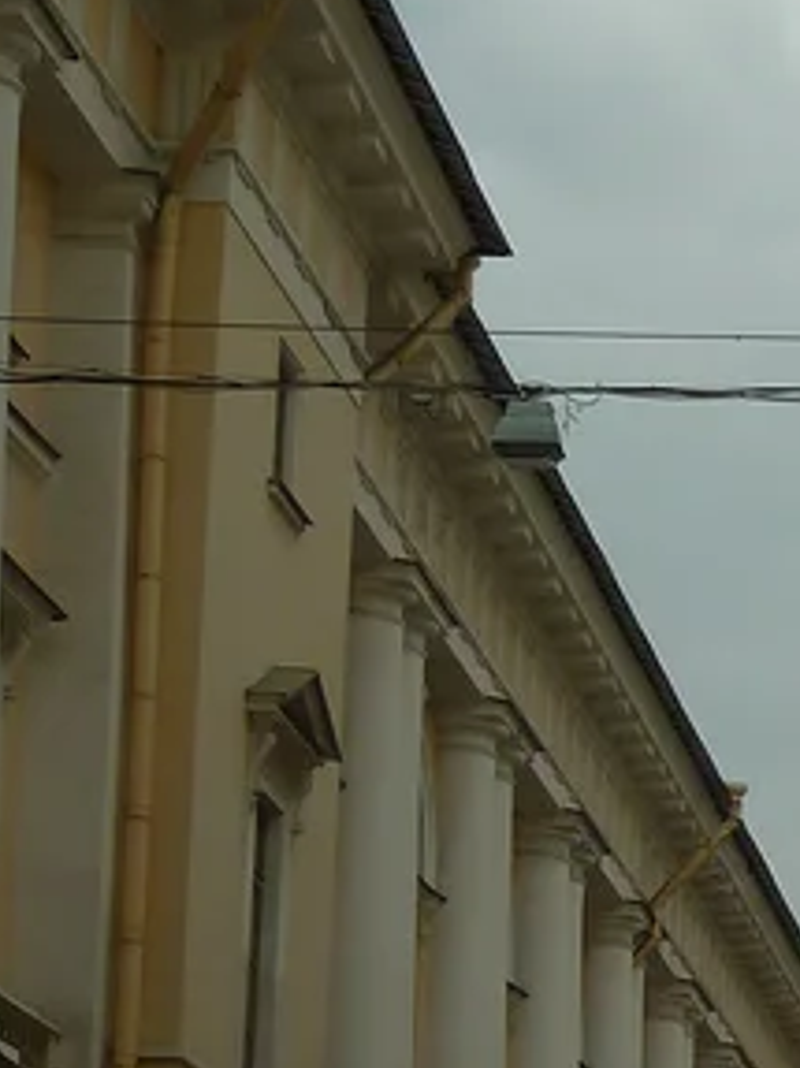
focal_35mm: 156
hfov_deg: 9.2
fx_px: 4811
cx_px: 1254
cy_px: 888
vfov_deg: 12.6
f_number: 3.7
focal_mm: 6.9
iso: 80
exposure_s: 1/60
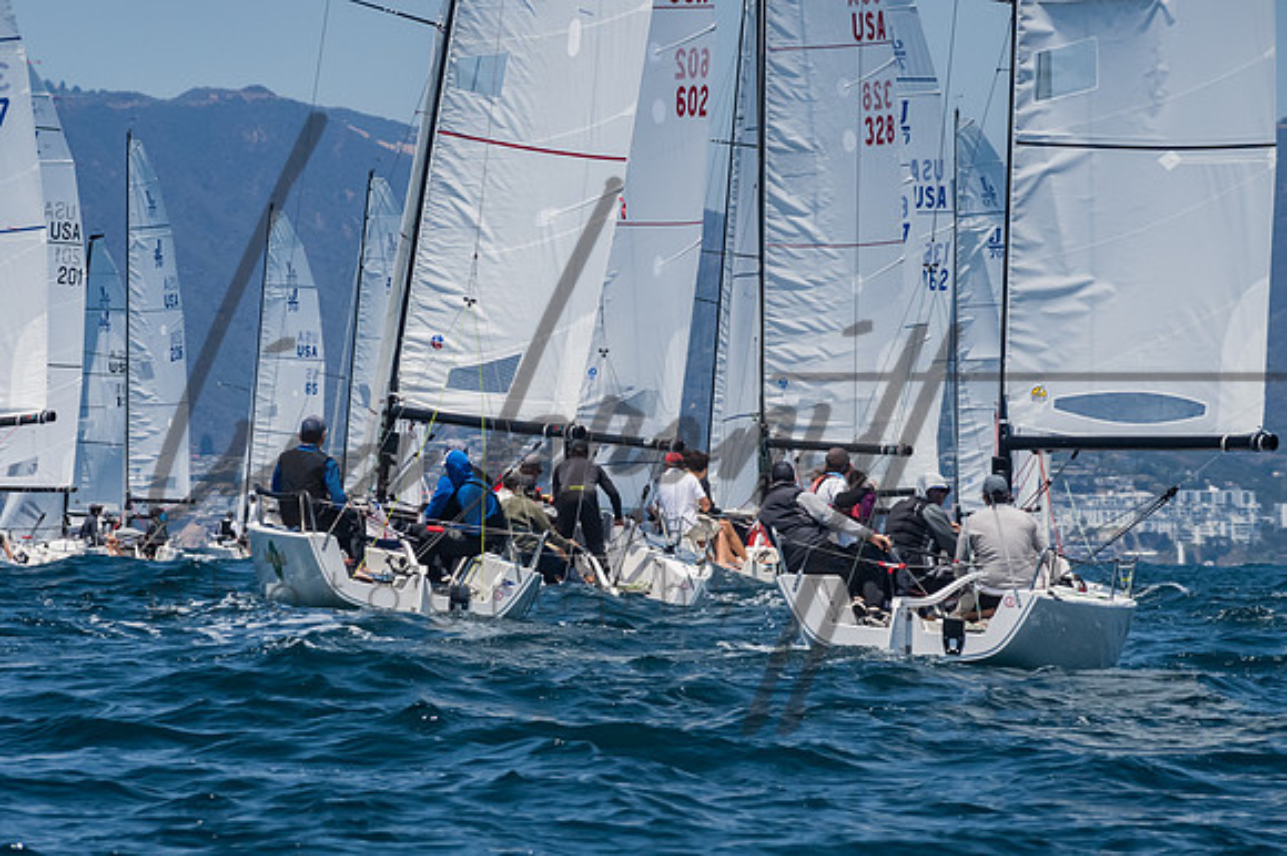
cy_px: 428
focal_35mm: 292
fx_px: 10433
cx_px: 644
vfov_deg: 4.7
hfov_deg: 7.1
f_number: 14
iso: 640
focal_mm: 195
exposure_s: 1/1250
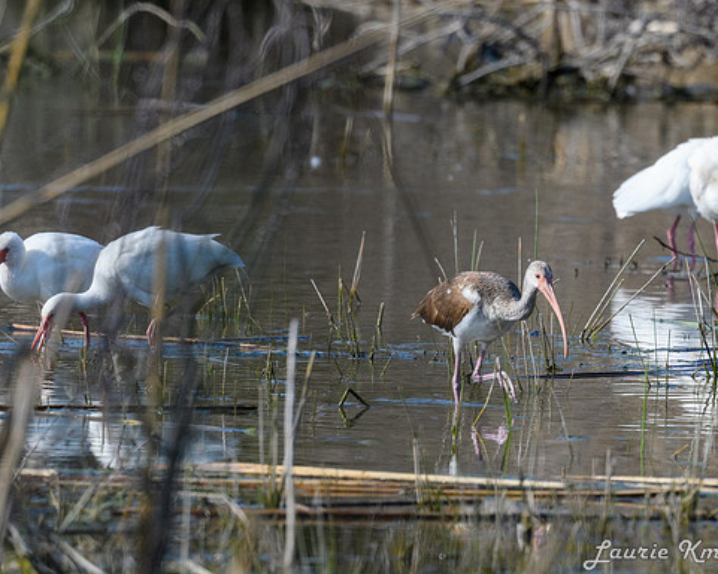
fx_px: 28162
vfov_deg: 1.2
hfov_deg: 1.5
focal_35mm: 1325
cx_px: 568
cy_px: 446
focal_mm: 500
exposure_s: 1/3200
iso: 900
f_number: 5.6
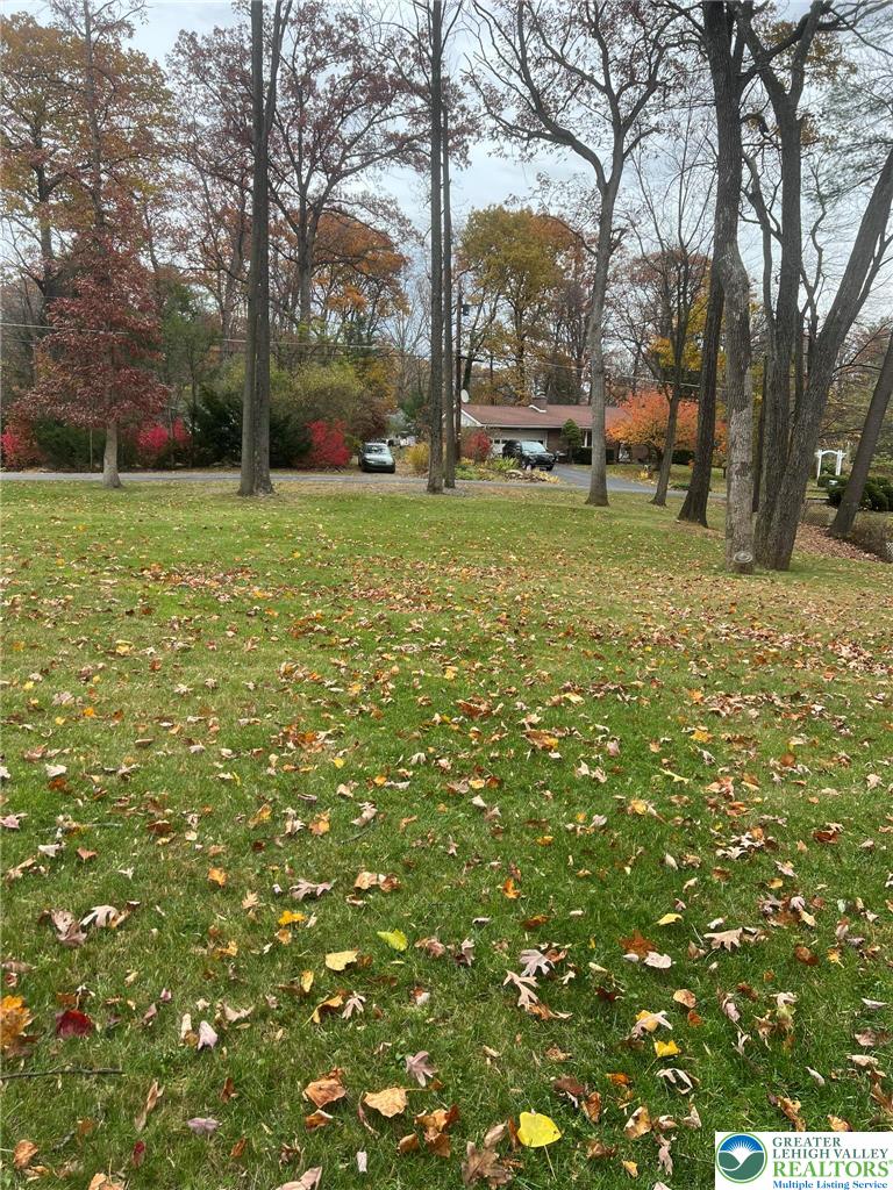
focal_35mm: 26
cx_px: 446
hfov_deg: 53.1
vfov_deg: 67.3
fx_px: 894
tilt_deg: -8.2
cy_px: 595
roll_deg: -1.3
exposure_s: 1/683
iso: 50
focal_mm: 5.7
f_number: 1.5
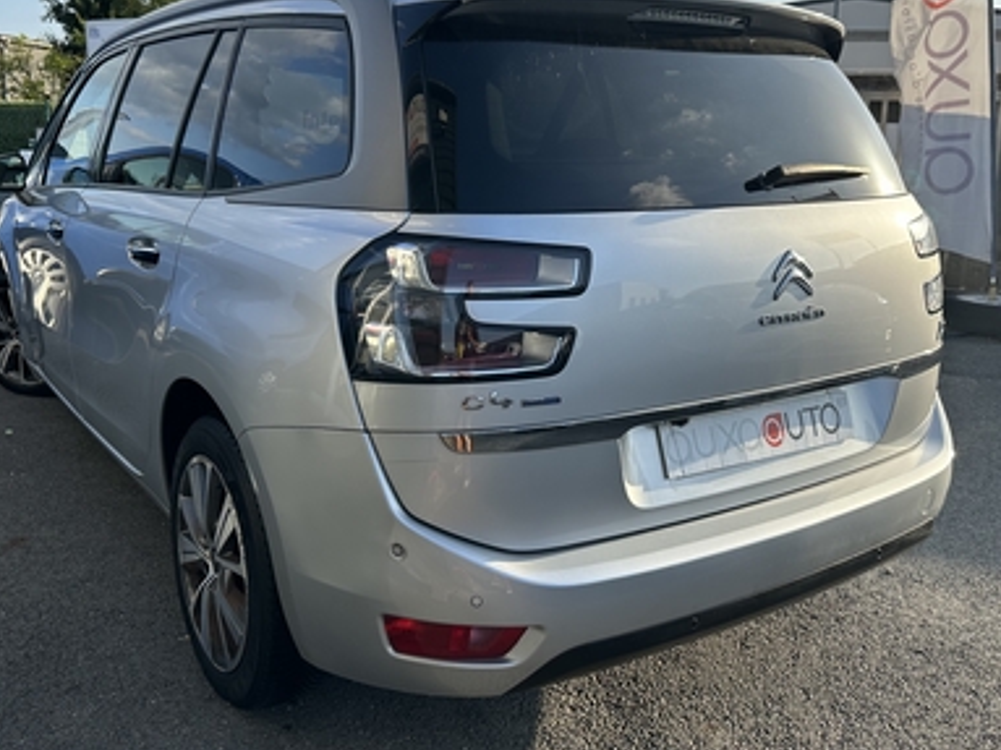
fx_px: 925
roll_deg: -1.4
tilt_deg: -10.4
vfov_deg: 43.9
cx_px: 434
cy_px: 299
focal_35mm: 32
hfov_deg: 56.6
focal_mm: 6.86
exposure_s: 1/1880
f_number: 1.78
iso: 80
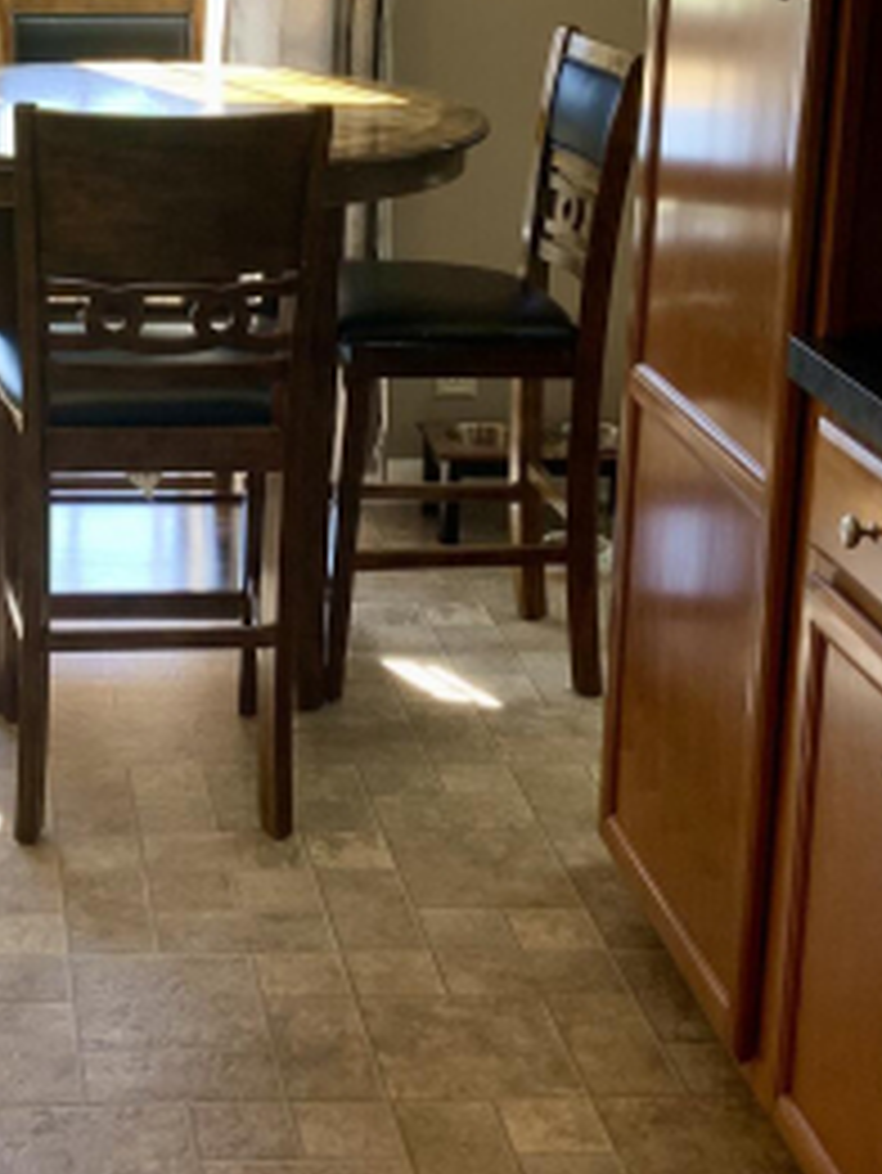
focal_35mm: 74
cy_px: 254
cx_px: 86
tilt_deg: -12.7
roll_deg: +0.1
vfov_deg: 25.9
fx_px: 2512
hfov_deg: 19.5
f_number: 1.8
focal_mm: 3
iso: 25
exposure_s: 1/120
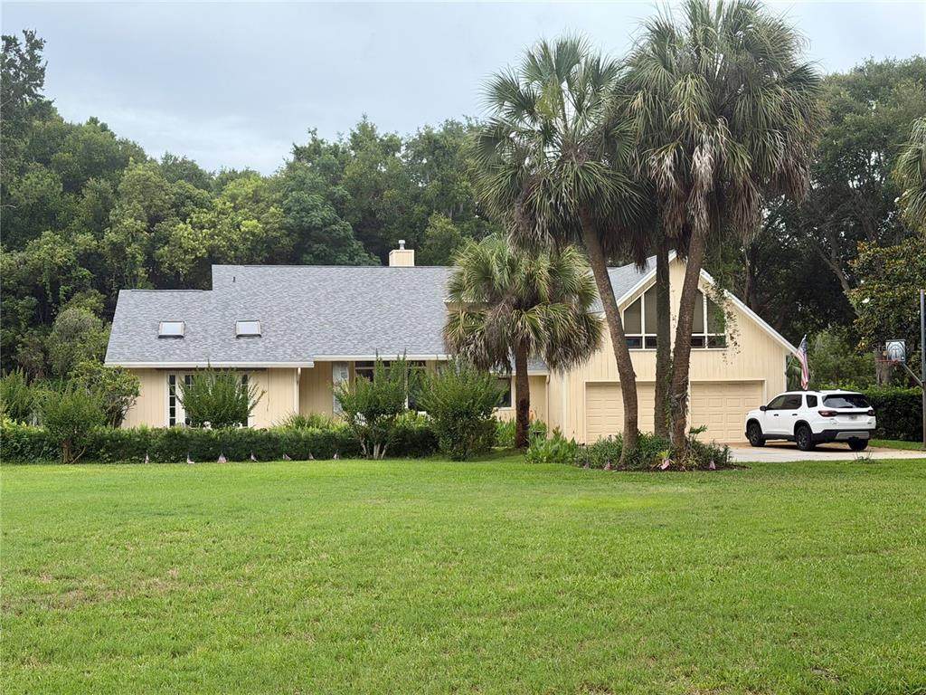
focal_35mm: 48
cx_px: 463
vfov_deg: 30.3
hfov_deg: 39.7
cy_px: 348
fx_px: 1284
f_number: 1.78
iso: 80
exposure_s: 1/2208
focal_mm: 6.76
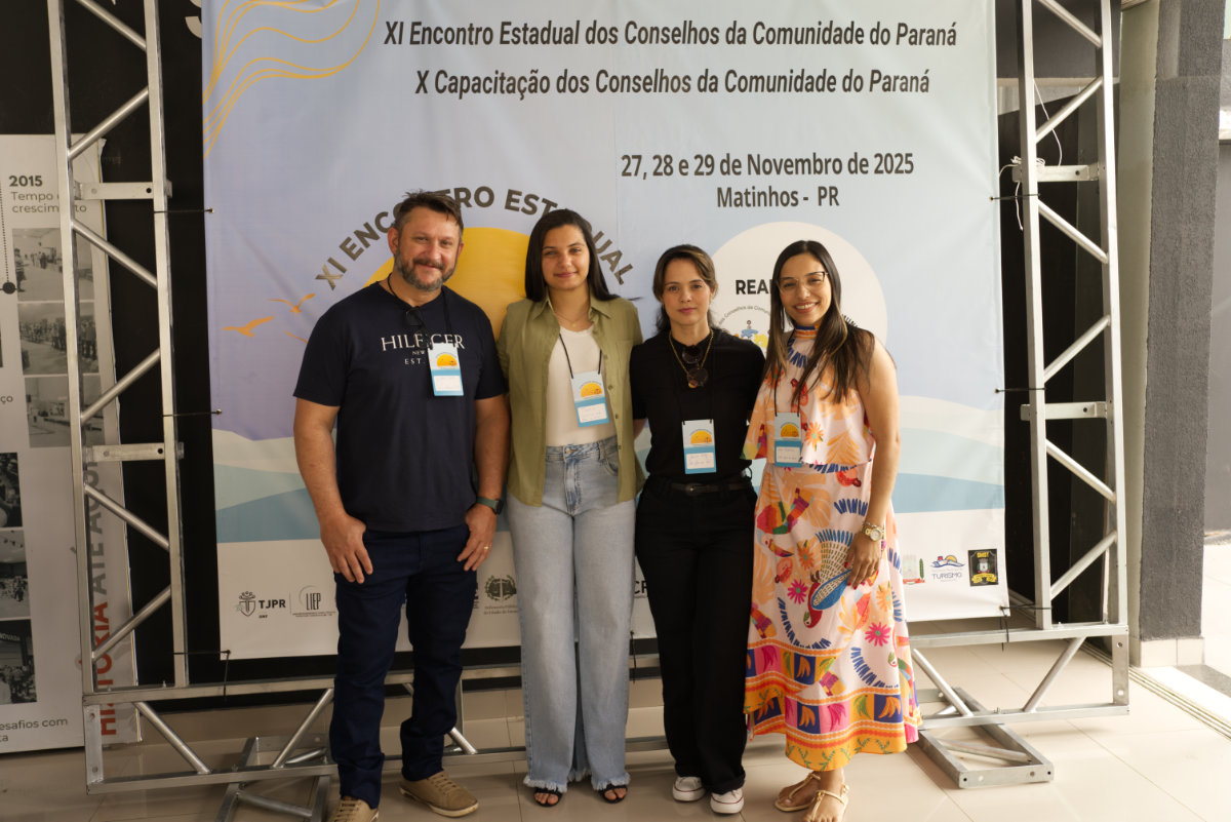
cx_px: 616
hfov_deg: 54.4
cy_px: 411
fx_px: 1197
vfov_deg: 37.9
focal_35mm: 35
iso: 320
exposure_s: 1/100
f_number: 4
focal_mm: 35
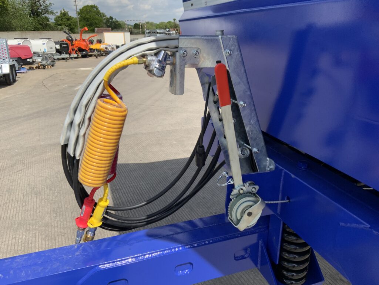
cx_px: 190
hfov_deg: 61.7
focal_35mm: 29
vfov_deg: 48.2
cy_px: 142
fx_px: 318
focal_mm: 3
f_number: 1.8
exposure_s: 1/1786
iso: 16
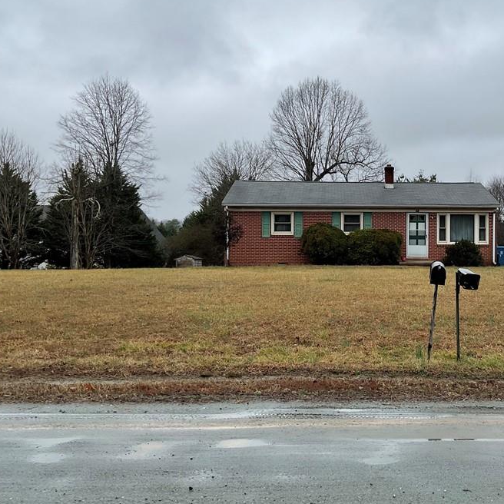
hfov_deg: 40.8
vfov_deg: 41.8
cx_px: 371
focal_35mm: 40
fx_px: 659
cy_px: 236
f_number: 1.8
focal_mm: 3
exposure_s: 1/534
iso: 16
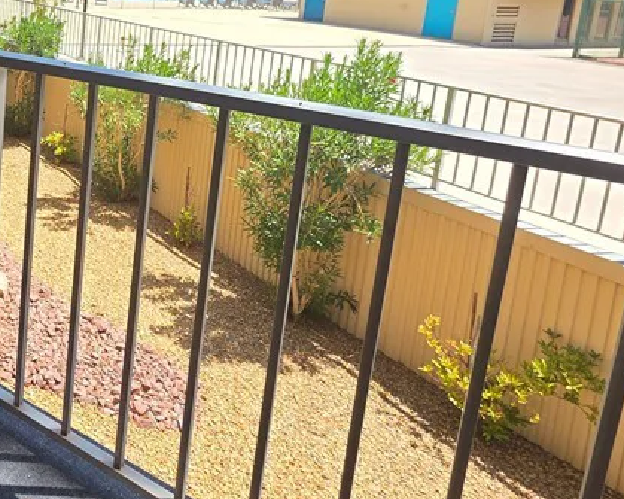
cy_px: 51
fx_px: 572
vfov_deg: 43.1
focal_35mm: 31
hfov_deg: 44.3
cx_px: -57
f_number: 1.9
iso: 40
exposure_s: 1/792
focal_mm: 2.2
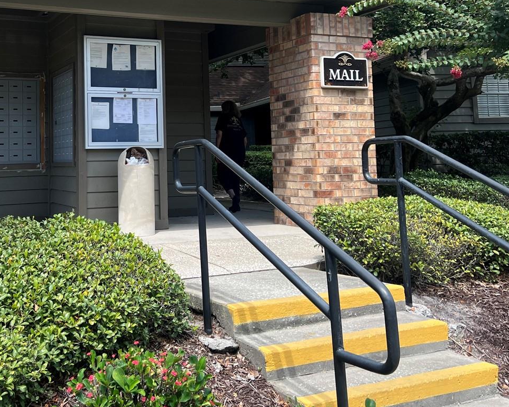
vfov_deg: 35.0
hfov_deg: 42.7
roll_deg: +2.2
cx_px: 141
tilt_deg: +5.2
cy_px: 108
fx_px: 633
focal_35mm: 42
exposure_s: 1/1159
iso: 50
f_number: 1.5
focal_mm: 5.7
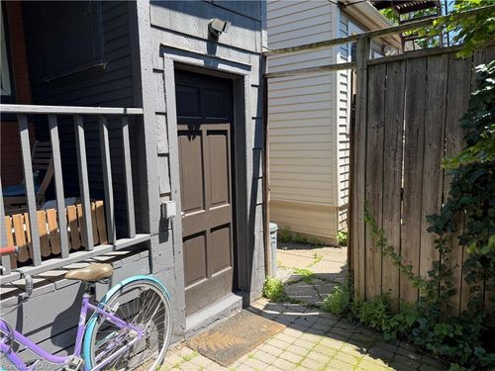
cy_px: 186
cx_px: 248
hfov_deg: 71.6
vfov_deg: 56.8
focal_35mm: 24
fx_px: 343
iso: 80
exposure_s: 1/920
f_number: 1.78
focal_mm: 6.76
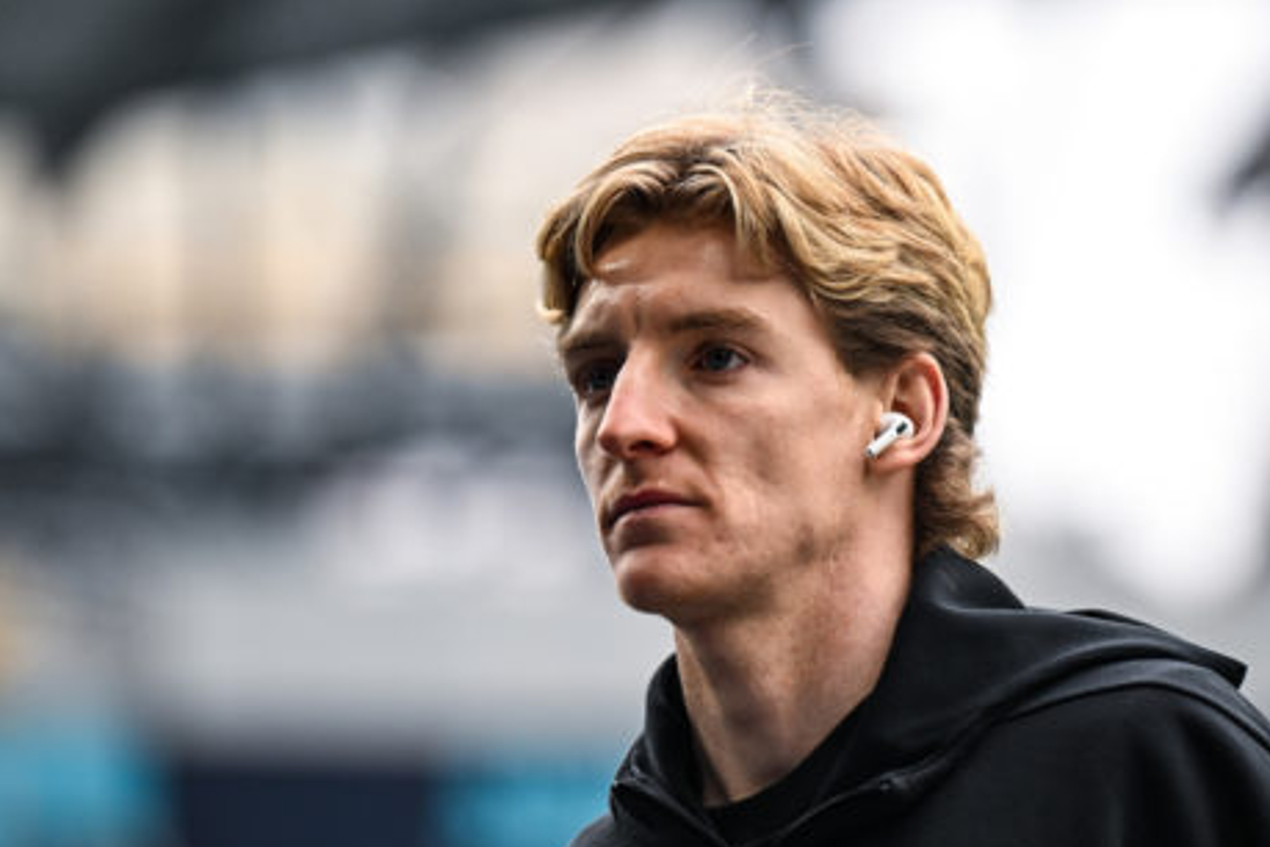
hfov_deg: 6.3
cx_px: 877
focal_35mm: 327
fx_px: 11535
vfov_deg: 4.2
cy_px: 401
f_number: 2.8
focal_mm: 200
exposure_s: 1/1600
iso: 800
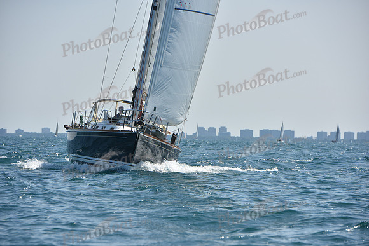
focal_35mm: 190
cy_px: 123
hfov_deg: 10.8
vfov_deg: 7.2
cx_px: 184
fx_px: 1948
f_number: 7.1
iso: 250
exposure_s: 1/1600
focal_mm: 190
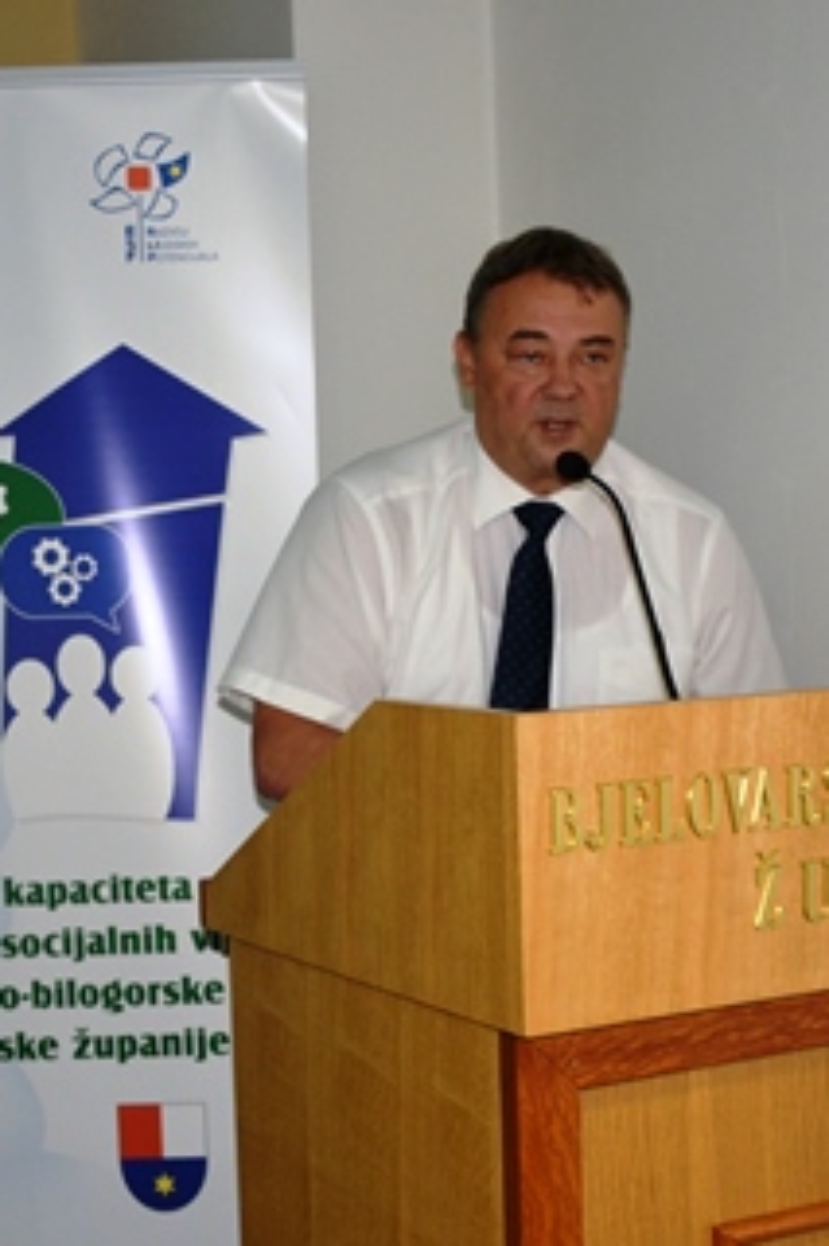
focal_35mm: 66
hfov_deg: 20.6
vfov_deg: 30.5
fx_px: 2282
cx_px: 381
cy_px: 703
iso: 800
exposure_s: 1/60
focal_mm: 22
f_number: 3.5
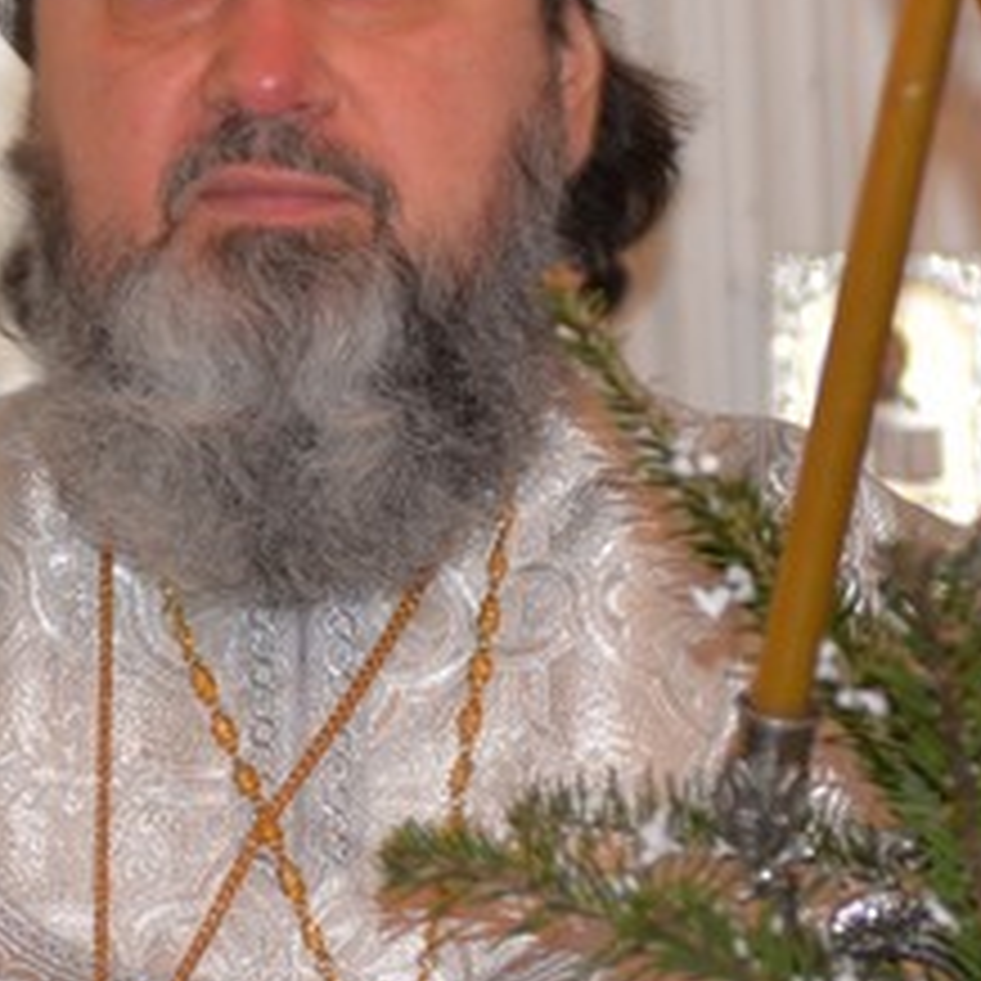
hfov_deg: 7.4
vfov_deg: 7.5
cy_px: 398
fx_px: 7503
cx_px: -68
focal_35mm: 234
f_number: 2.8
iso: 400
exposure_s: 1/80
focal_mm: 50
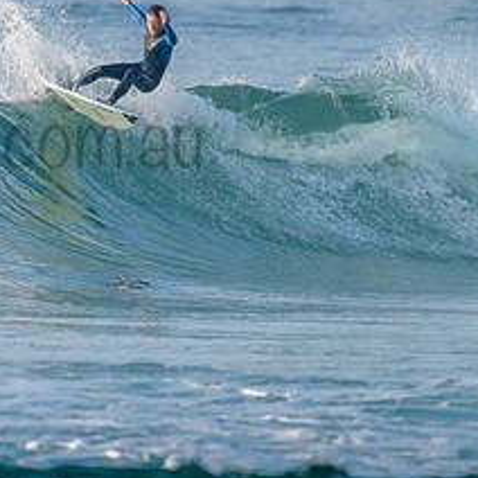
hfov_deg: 1.2
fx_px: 22309
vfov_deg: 1.2
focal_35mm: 1428
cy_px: 78
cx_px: 106
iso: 500
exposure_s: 1/2000
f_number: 5.6
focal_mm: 500
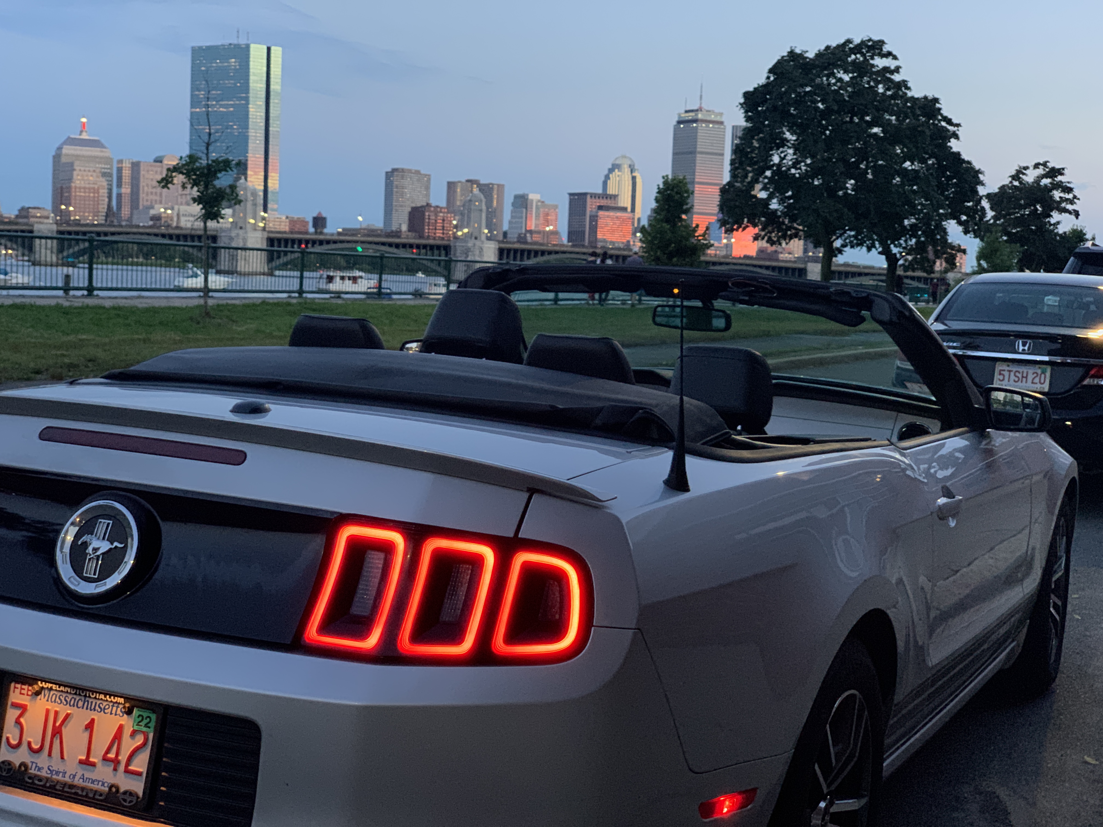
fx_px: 1657
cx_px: 552
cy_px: 414
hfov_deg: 36.8
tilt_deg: -4.9
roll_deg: -2.9
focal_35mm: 52
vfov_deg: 28.0
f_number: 2.4
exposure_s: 1/60
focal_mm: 6
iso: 400
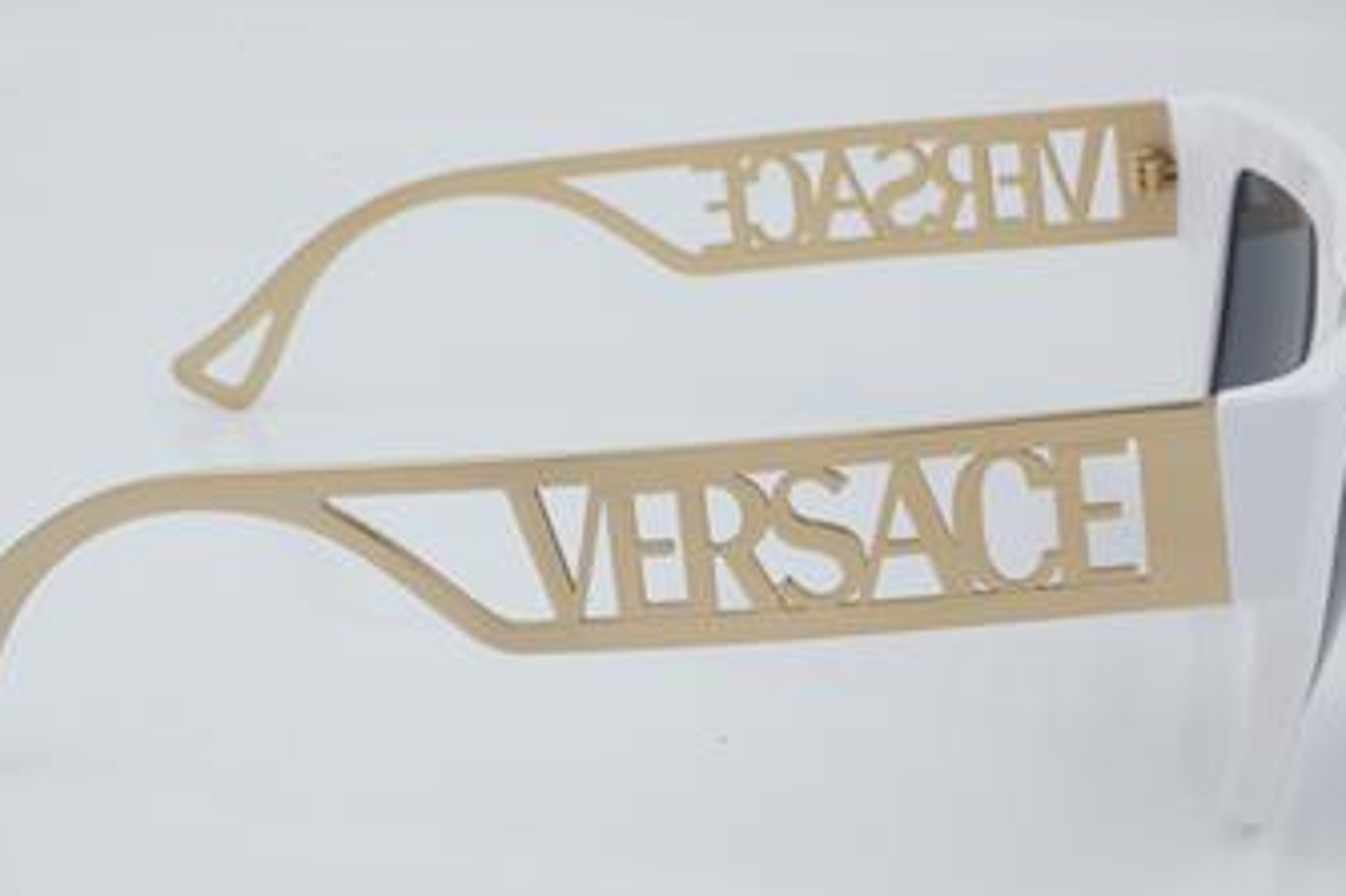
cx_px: 631
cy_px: 458
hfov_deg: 25.2
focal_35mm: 81
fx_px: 3012
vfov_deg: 16.9
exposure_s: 1/3
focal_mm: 45
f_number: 32
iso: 100
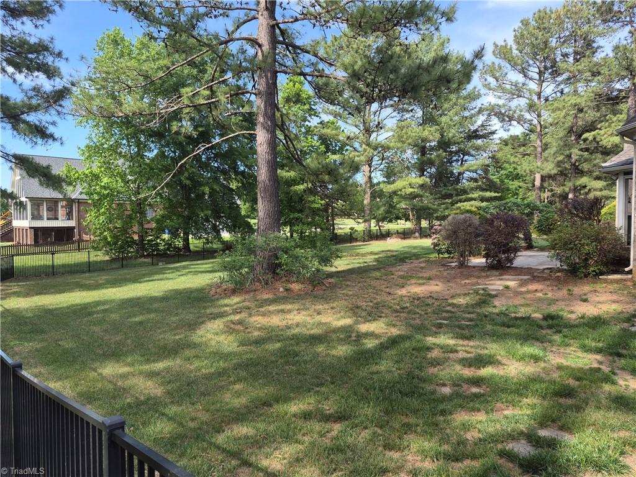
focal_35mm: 23
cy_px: 238
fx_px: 423
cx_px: 318
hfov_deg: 73.9
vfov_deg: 58.9
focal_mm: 5.4
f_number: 1.8
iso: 25
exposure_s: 1/562
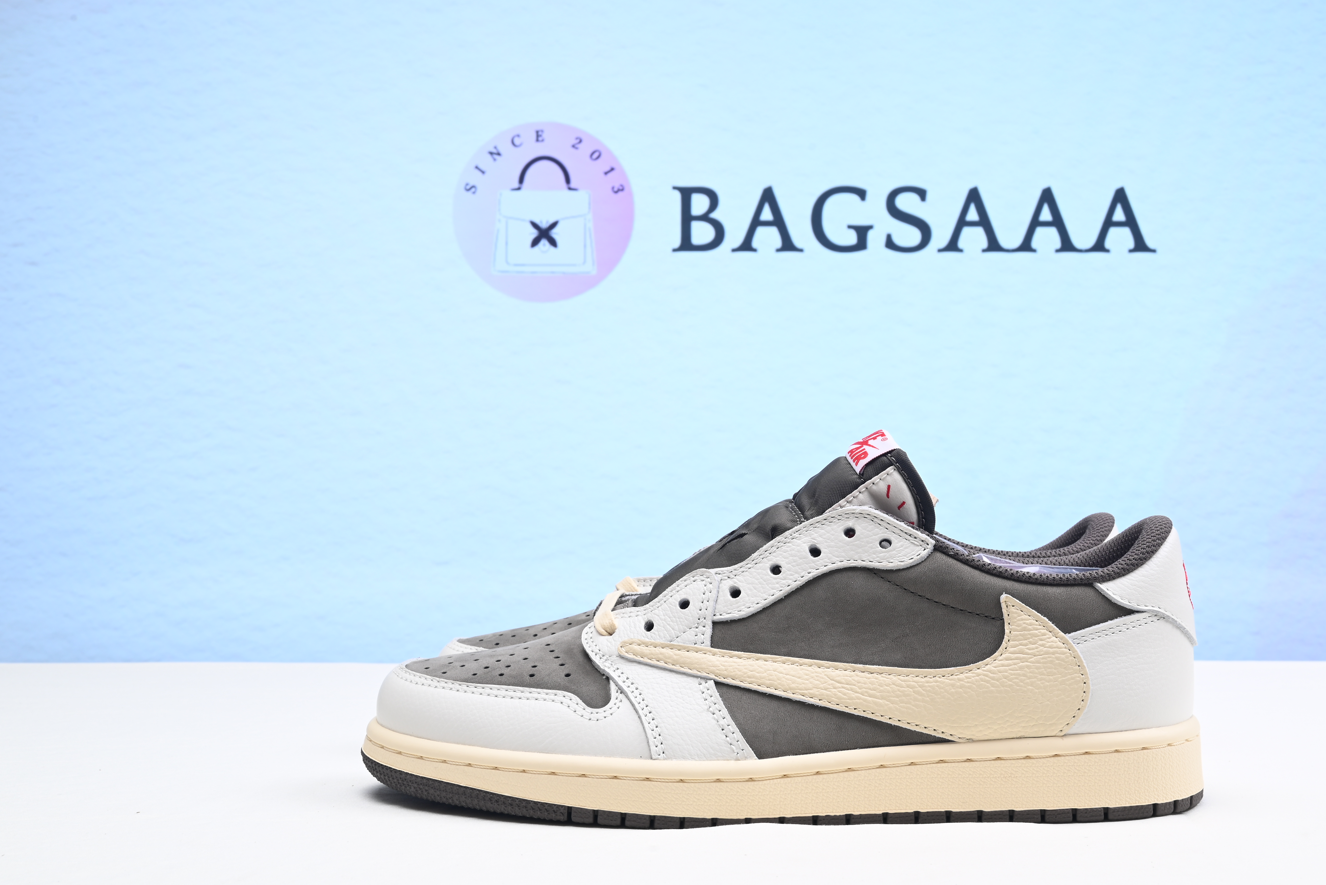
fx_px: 1695
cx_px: 754
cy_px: 390
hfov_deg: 42.6
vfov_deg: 29.2
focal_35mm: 46
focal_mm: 39
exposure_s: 1/2
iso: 100
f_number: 16
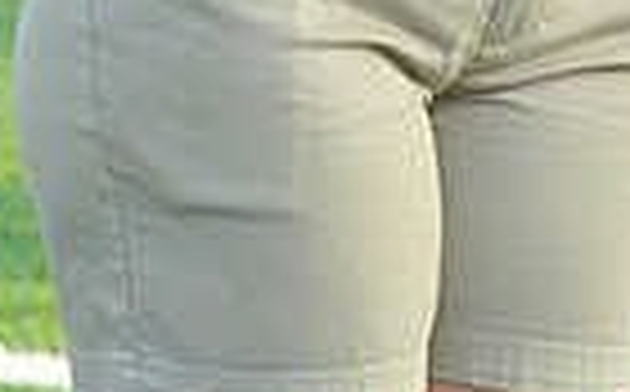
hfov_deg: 2.9
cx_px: 441
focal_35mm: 719
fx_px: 12325
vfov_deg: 1.8
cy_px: -761
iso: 1600
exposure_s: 1/250
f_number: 10
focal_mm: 170
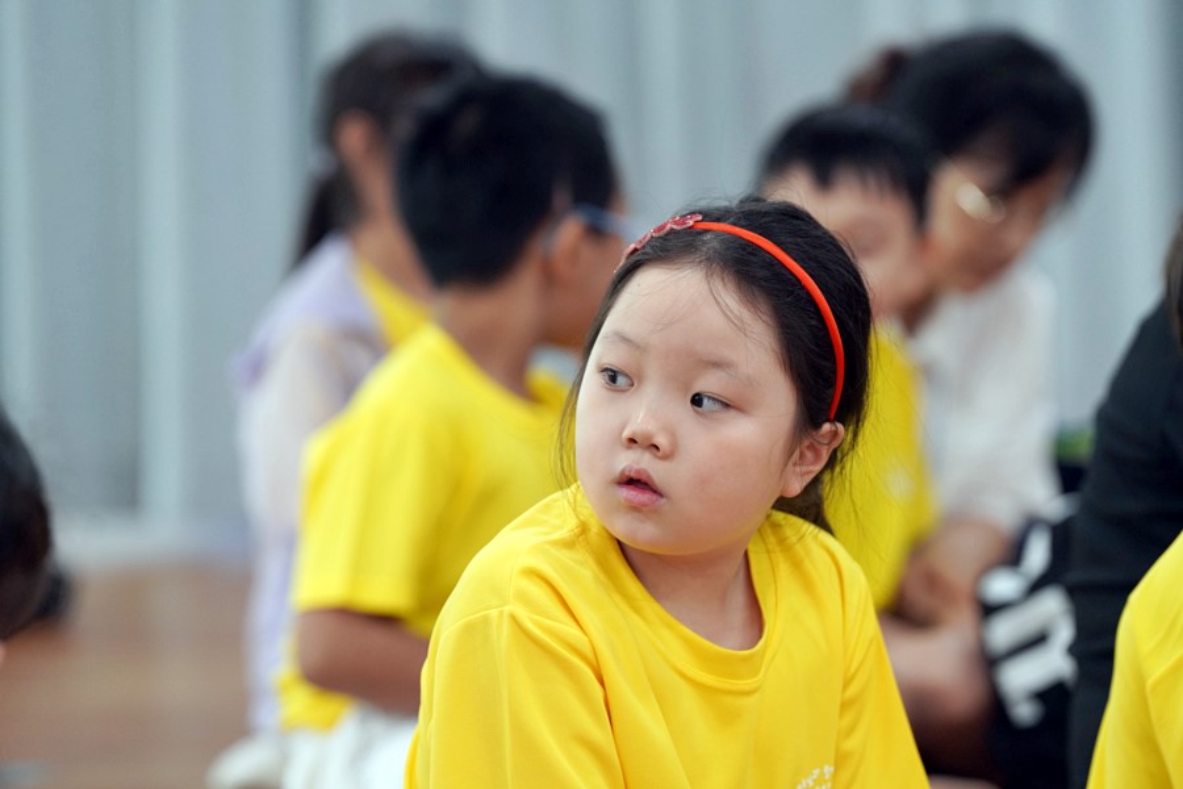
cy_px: 394
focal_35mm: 178
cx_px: 592
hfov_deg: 11.5
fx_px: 5849
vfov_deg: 7.7
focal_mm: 178
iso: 2000
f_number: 4
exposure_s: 1/200
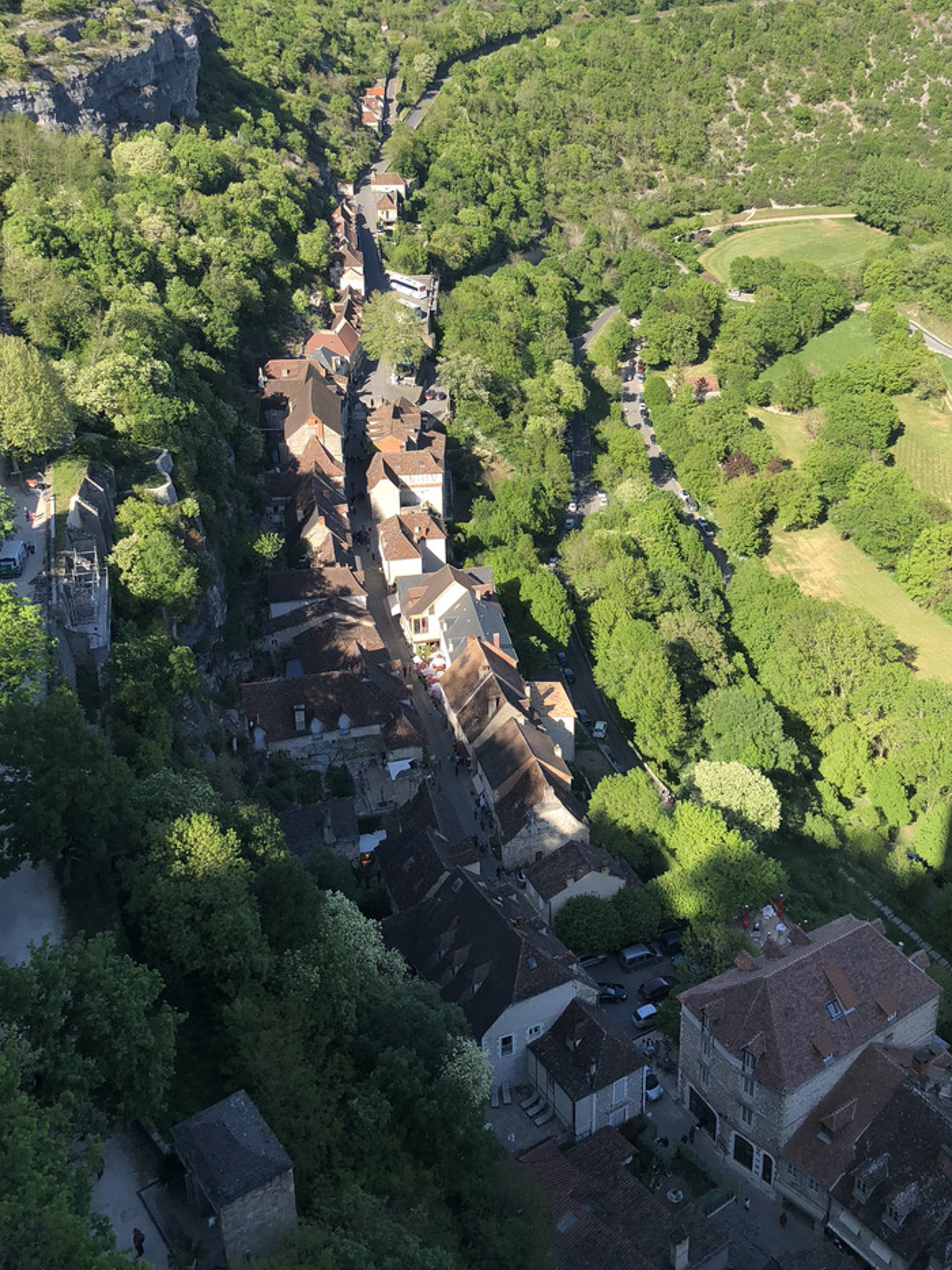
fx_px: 1320
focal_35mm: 36
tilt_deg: -22.5
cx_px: 517
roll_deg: +1.3
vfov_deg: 50.8
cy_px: 476
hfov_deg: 39.6
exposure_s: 1/960
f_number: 1.8
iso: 20
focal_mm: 4
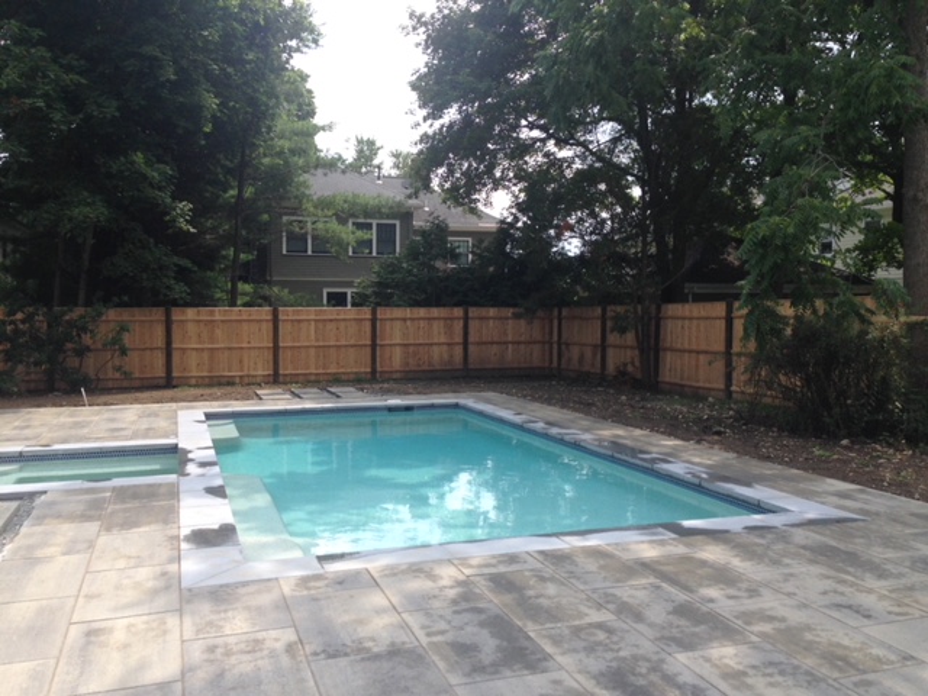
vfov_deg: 42.9
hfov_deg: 55.4
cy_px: 348
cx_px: 464
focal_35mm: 33
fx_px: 885
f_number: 2.4
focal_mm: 4.12
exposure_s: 1/874
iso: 50
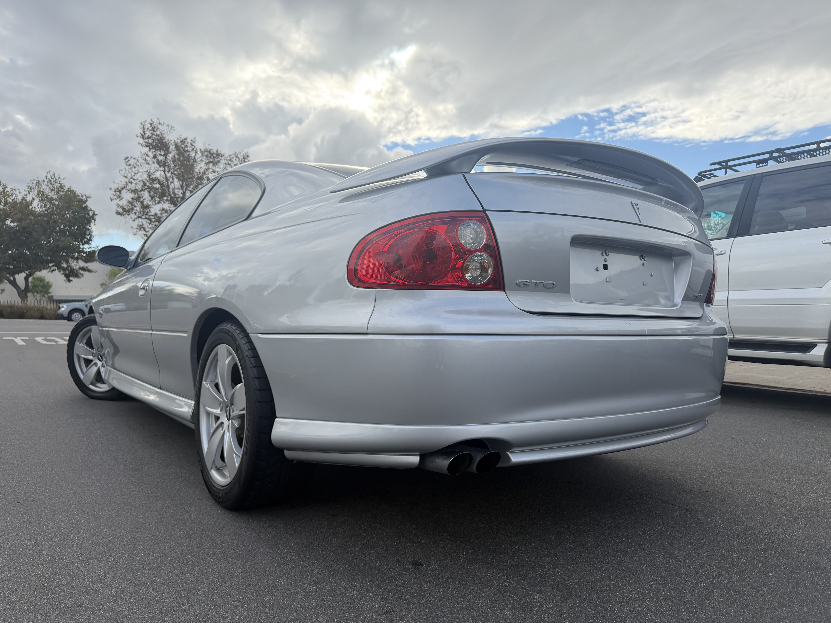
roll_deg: +0.4
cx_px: 416
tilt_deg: +0.1
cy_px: 312
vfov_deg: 56.8
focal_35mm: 24
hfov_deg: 71.6
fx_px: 576
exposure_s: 1/1689
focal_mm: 6.76
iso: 100
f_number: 1.78
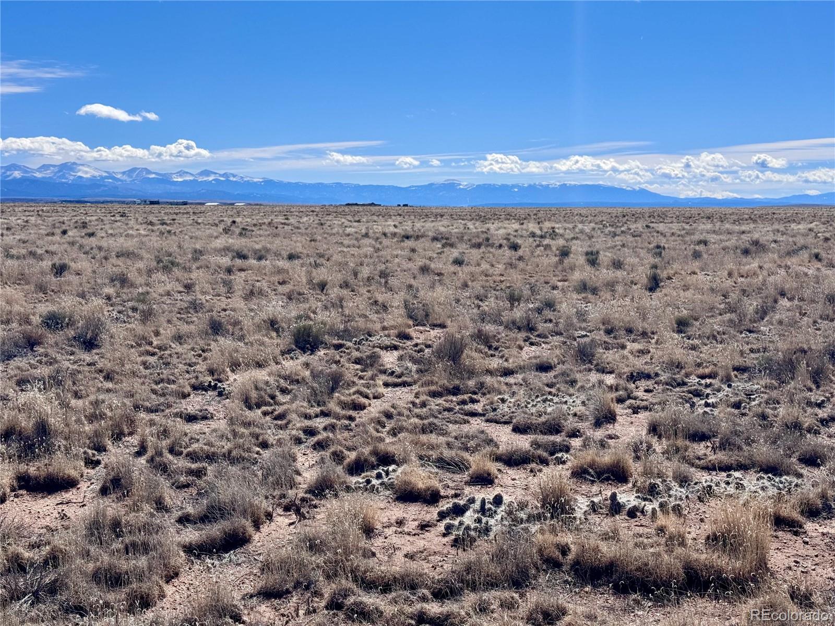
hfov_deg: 39.7
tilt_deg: -6.4
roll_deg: -0.6
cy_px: 313
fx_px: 1158
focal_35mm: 48
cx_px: 418
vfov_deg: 30.3
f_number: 1.78
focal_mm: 6.76
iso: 64
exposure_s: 1/9009
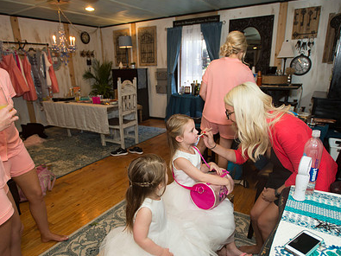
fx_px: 236
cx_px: 167
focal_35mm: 24
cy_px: 155
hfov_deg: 71.6
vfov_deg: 56.3
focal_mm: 17
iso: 320
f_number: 2.8
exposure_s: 1/100
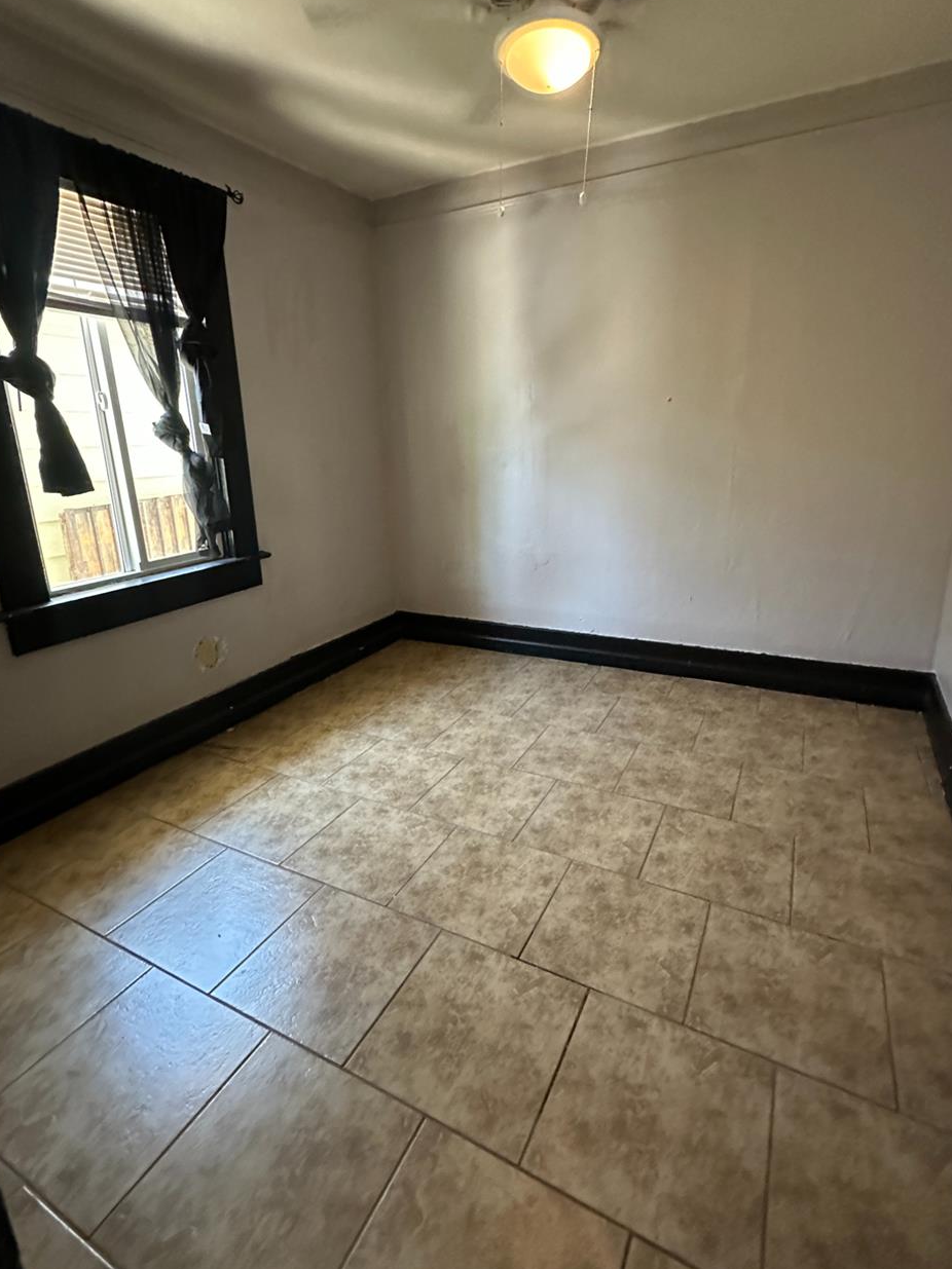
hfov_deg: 74.7
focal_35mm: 17
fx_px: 623
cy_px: 591
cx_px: 500
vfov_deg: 90.9
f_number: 2.2
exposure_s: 1/60
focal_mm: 2.22
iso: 1000
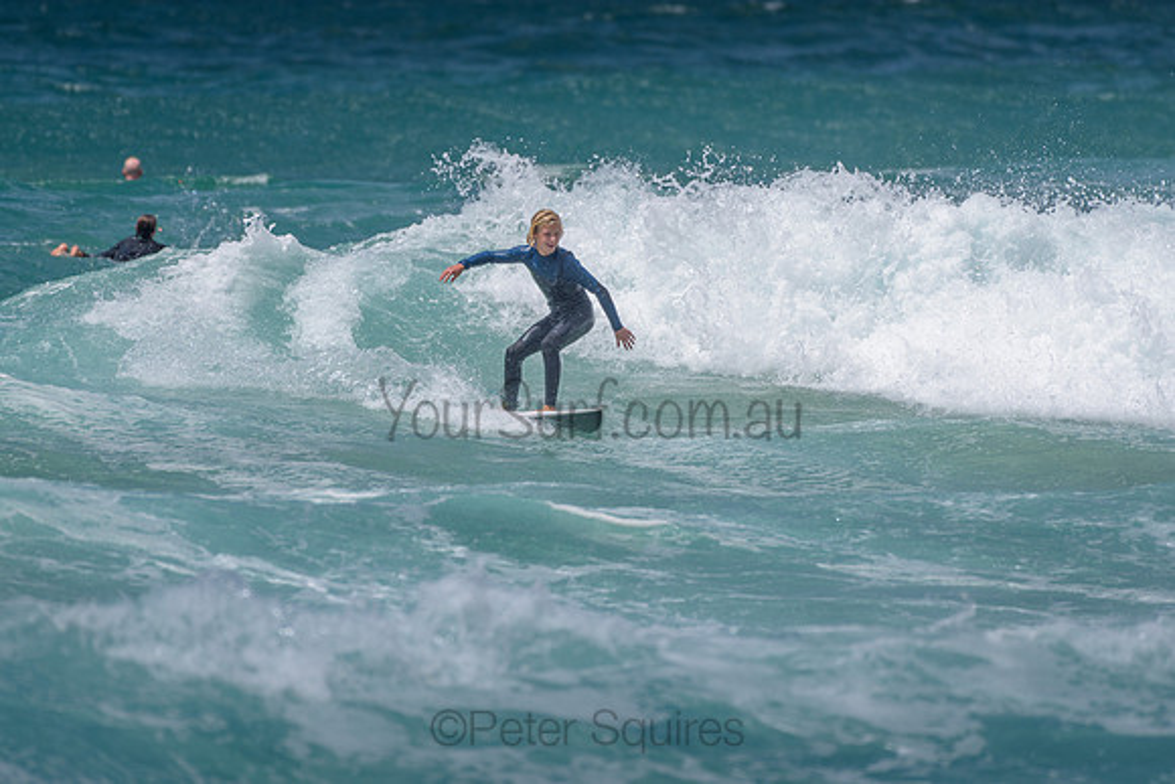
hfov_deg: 3.4
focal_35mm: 614
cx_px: 545
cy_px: 302
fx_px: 20053
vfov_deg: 2.2
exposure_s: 1/2000
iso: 80
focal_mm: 500
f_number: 5.6
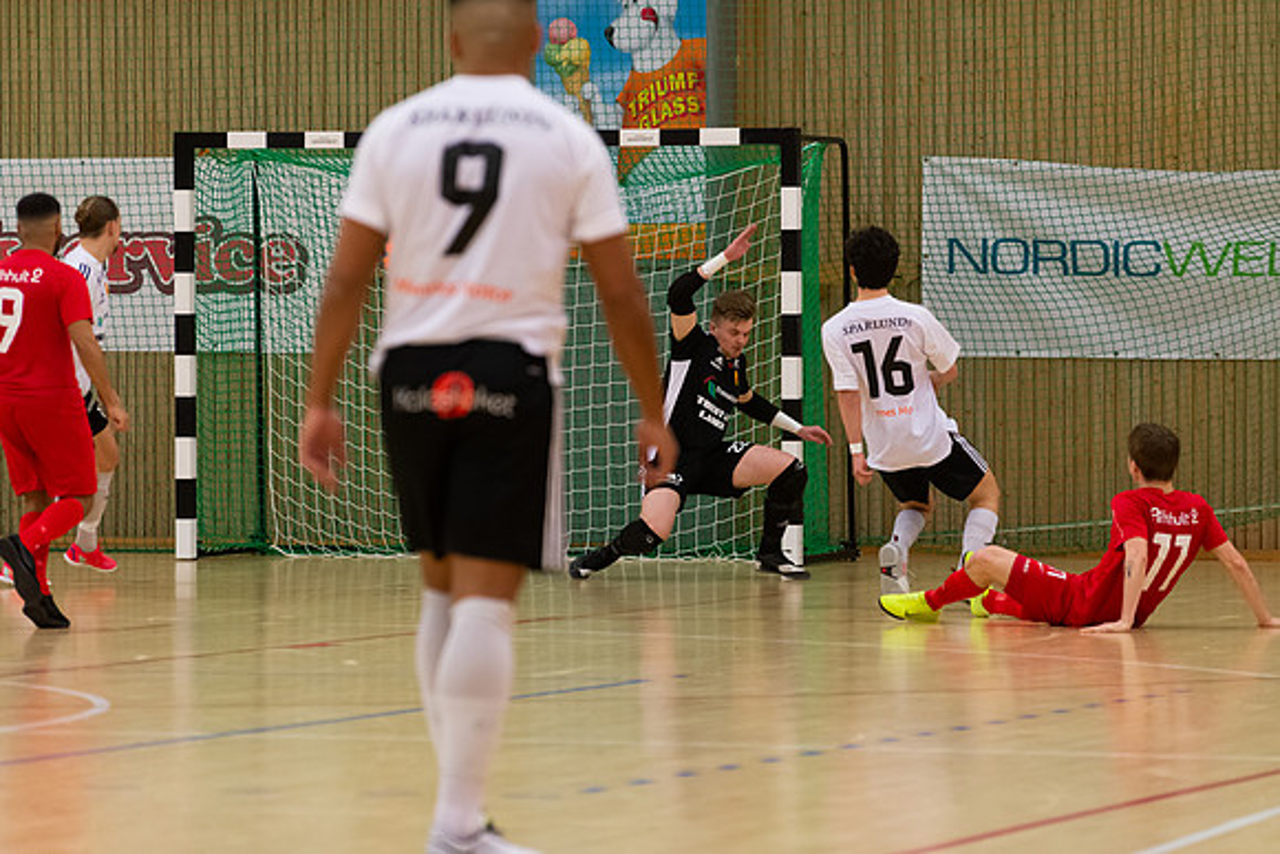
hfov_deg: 10.2
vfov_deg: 6.8
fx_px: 7146
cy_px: 427
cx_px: 640
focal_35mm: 201
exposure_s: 1/640
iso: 3600
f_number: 5.3
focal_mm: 195
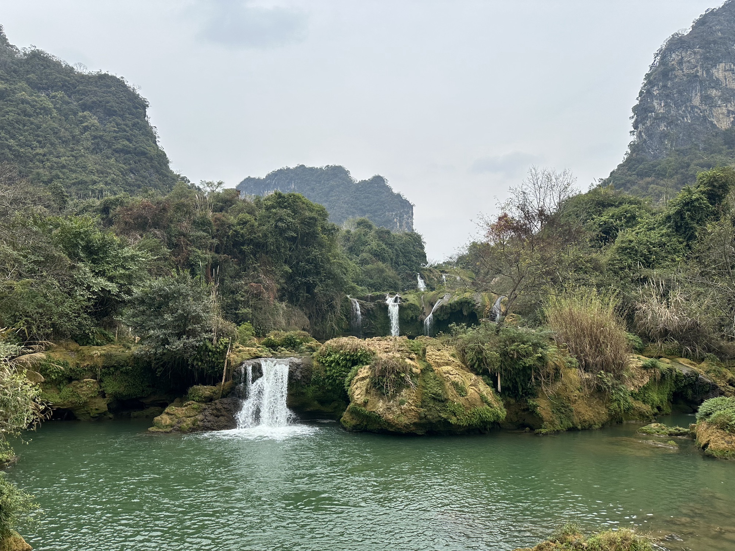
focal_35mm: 24
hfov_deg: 71.6
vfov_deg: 56.8
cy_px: 276
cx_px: 368
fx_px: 510
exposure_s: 1/2299
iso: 80
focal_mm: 6.86
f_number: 1.78
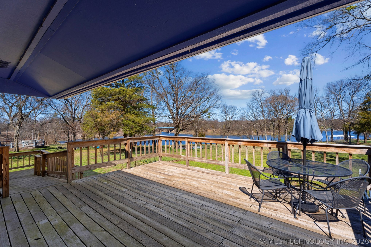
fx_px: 165
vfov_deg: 73.7
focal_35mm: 16
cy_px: 124
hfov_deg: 96.7
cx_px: 186
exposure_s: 1/80
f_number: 8
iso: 160
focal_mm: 16
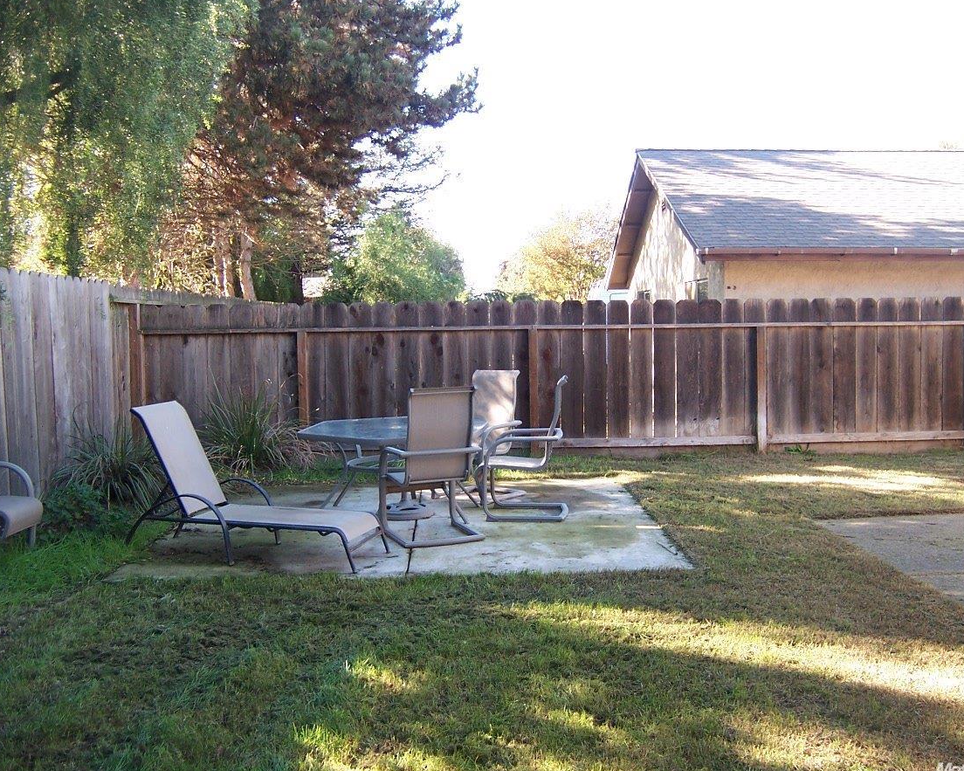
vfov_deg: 42.2
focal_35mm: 35
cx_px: 499
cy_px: 387
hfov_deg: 51.5
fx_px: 998
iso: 80
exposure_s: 1/90
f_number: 2.8
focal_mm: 5.5
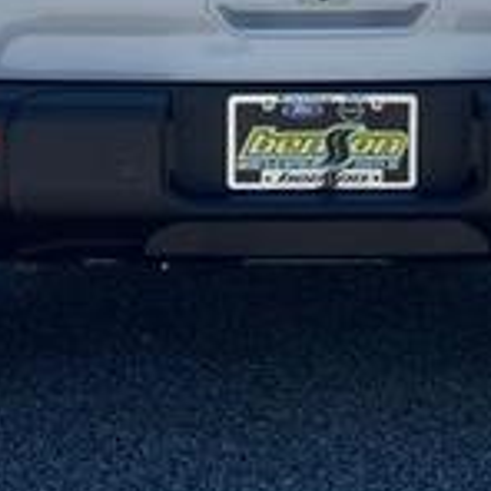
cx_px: 289
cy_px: -80
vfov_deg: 11.9
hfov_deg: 12.1
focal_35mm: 144
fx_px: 2311
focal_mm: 6.76
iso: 64
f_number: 1.78
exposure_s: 1/3817
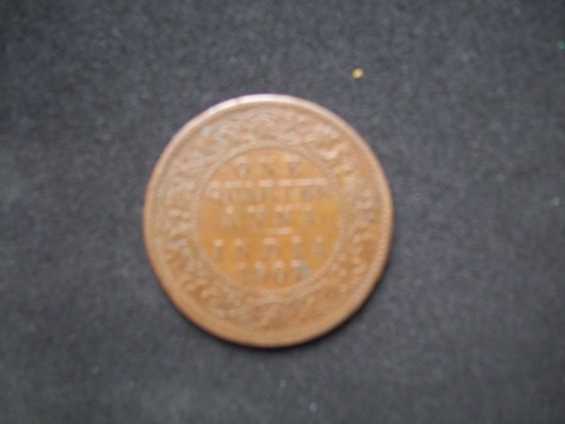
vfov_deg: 41.8
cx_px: 282
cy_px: 212
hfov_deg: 54.0
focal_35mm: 34
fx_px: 555
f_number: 2.9
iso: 160
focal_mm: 5.7
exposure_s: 1/8
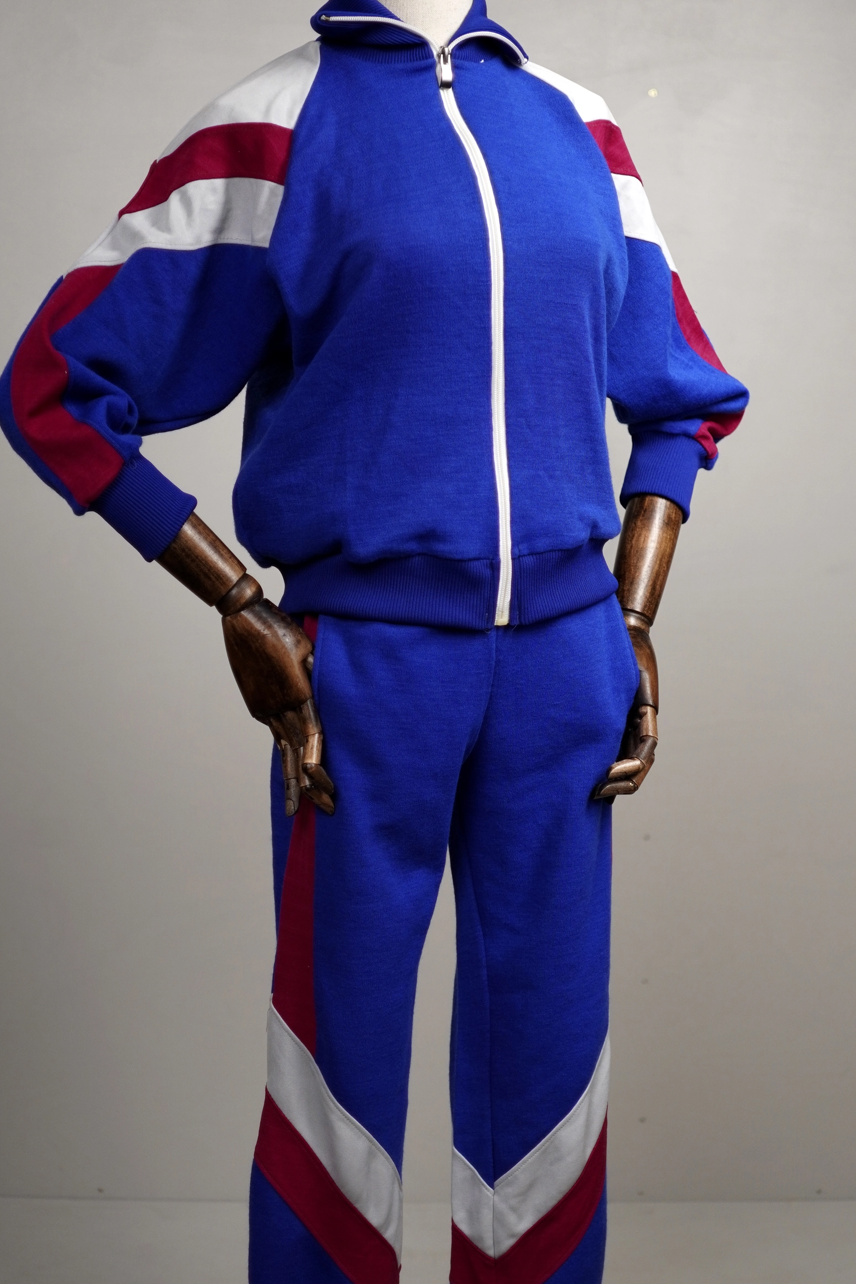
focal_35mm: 59
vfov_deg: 33.9
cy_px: 660
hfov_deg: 23.0
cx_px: 436
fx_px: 2104
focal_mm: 32
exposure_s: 1/320
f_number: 1.8
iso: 250
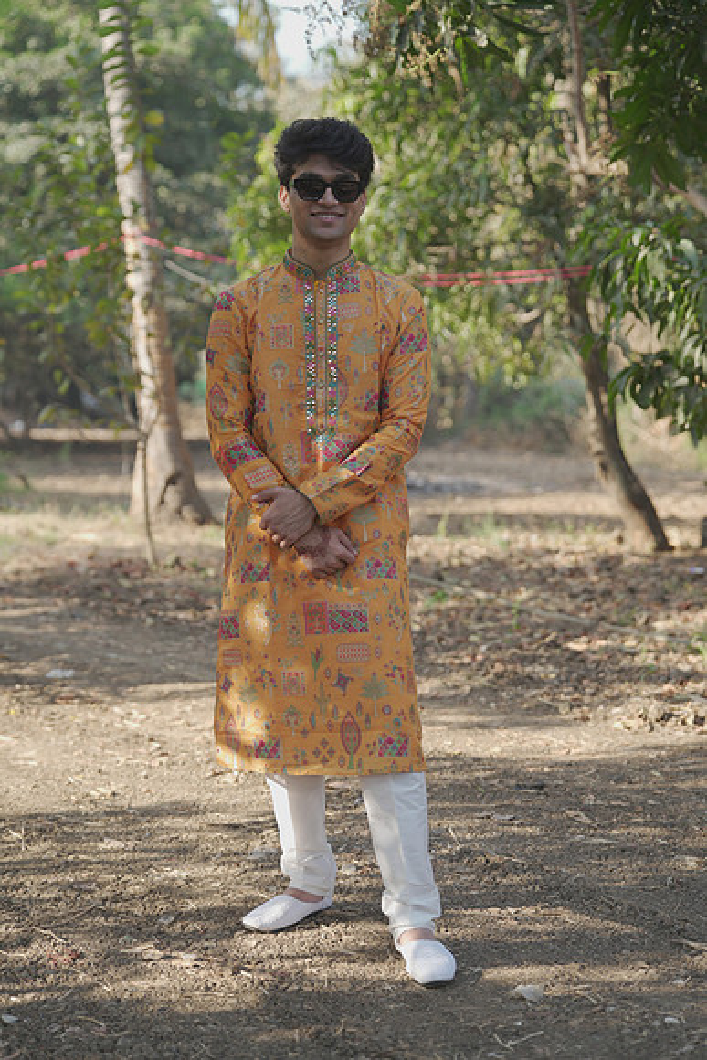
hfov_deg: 20.6
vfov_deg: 30.5
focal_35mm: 66
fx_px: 1943
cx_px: 354
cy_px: 530
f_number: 2.8
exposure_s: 1/400
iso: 320
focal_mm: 66
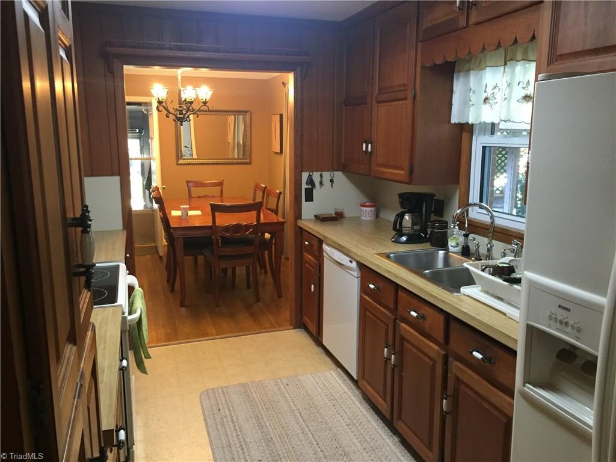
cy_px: 231
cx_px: 308
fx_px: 516
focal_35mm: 29
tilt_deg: -10.1
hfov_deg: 61.7
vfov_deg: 48.2
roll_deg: -0.7
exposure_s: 1/17
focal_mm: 4.15
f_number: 2.2
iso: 250
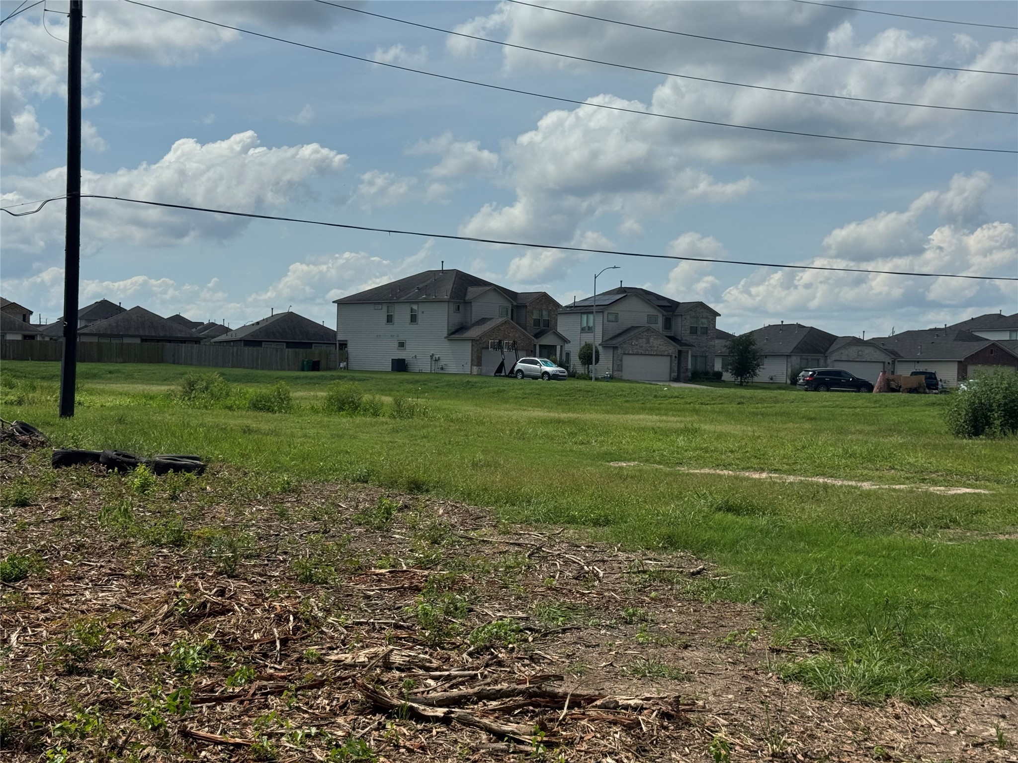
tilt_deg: +0.5
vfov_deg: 30.3
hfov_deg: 39.7
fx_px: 1412
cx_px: 509
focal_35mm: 48
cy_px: 382
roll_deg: -0.7
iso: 64
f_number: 1.78
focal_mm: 6.76
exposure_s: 1/7937
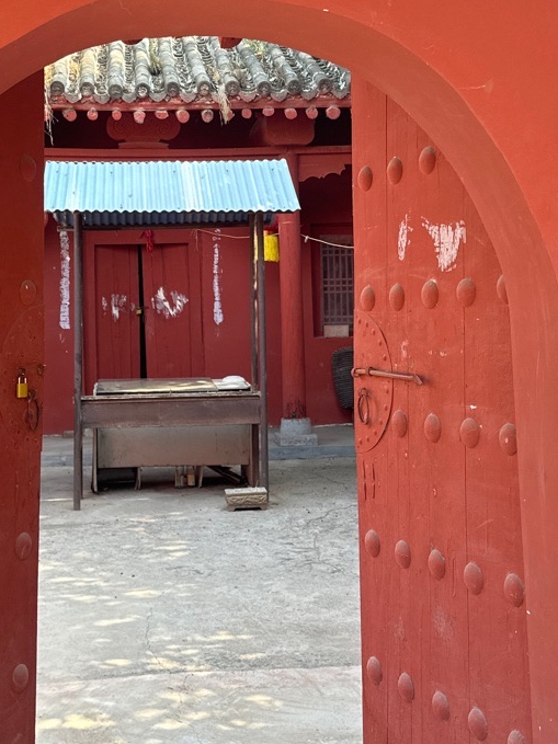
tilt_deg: +3.7
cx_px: 208
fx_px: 1139
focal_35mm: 53
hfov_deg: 27.4
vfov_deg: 35.9
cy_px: 264
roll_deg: +1.2
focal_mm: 6.86
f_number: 1.78
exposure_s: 1/245
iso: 80
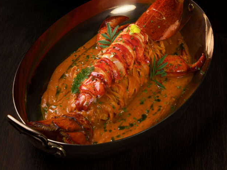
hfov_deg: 18.5
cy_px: 50
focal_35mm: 106
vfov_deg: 13.9
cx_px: 121
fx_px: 695
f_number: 14
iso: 200
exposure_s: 1/250
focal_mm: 67
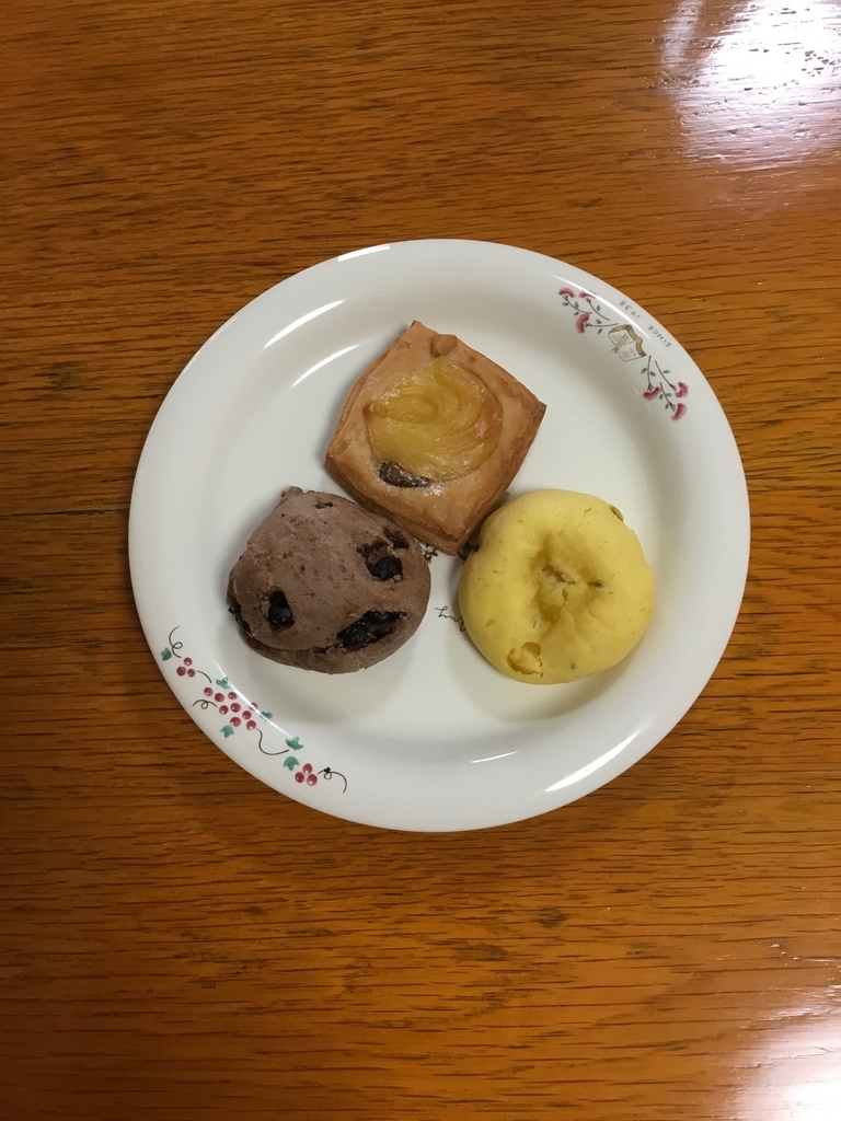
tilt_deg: -74.7
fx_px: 1004
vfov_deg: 58.4
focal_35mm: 31
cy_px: 560
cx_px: 420
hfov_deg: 45.4
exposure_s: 1/30
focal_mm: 3.3
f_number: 2.4
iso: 64
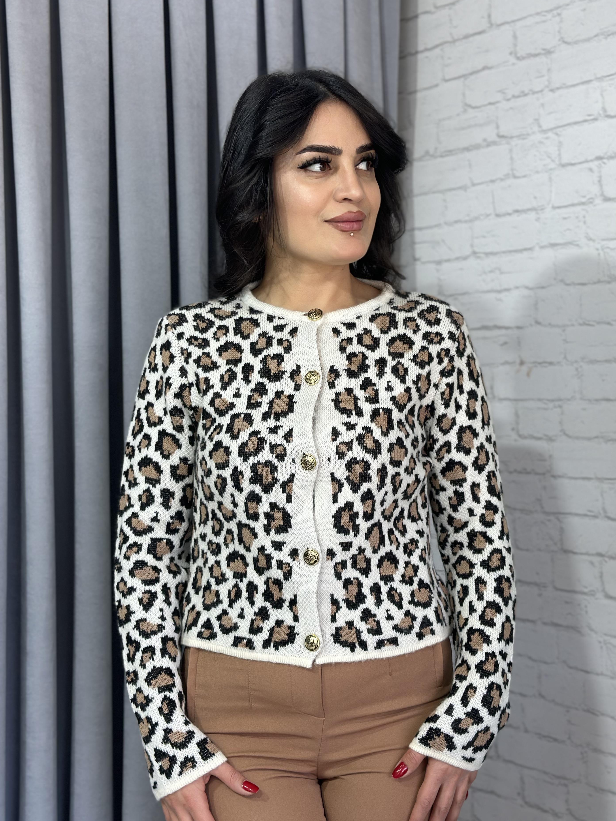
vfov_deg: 36.8
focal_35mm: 52
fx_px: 1234
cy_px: 435
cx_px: 309
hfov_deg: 28.0
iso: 64
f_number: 1.78
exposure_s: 1/100
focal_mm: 6.86
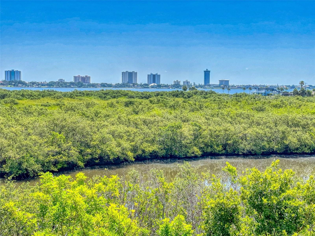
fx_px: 473
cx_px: 158
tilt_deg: -4.2
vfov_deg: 28.0
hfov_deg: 36.8
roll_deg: -0.8
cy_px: 118
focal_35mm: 52
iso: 32
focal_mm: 6
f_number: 2
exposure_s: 1/9524
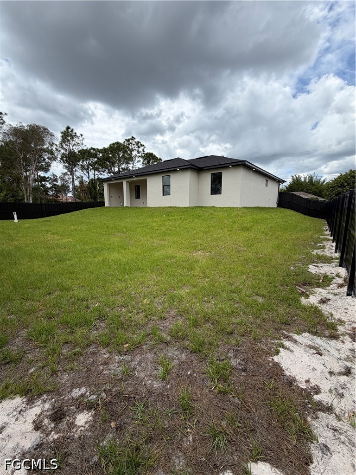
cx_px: 178
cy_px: 238
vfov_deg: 102.1
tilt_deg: -8.5
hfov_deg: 85.7
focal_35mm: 14
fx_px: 192
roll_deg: -0.2
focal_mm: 2.22
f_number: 2.2
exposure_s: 1/789
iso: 20
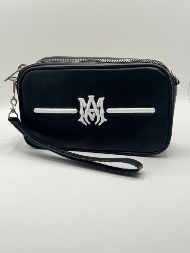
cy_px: 126
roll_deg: +2.5
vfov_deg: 39.7
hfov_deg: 30.3
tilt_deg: -22.6
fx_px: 351
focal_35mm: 48
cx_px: 95
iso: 80
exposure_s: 1/227
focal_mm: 6.76
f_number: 1.78
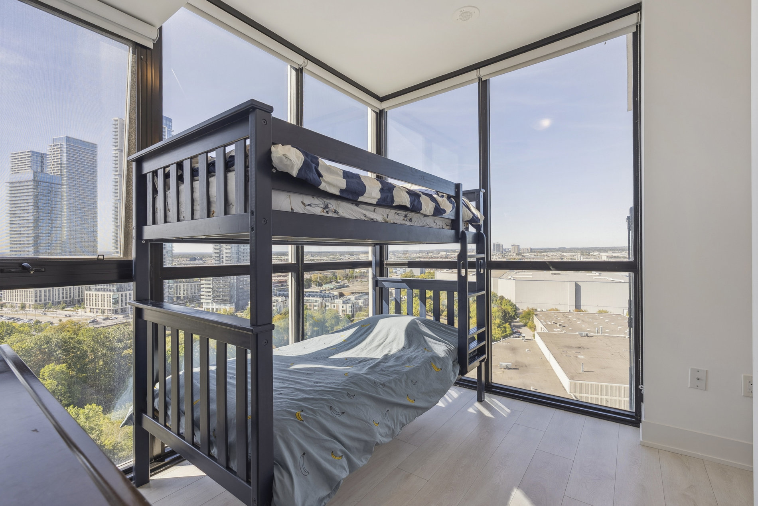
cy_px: 253
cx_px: 379
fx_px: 337
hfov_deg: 96.7
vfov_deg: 73.8
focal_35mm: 16
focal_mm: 16
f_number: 8
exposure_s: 1/40
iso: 80
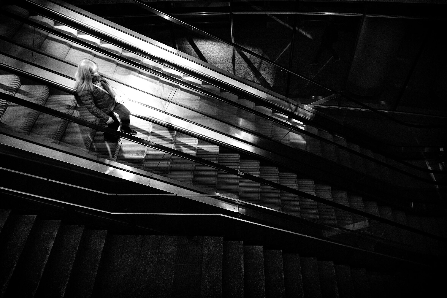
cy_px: 149
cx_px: 224
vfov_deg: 47.9
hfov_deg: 67.4
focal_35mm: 27
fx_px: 335
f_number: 4.5
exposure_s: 1/160
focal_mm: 18
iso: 250
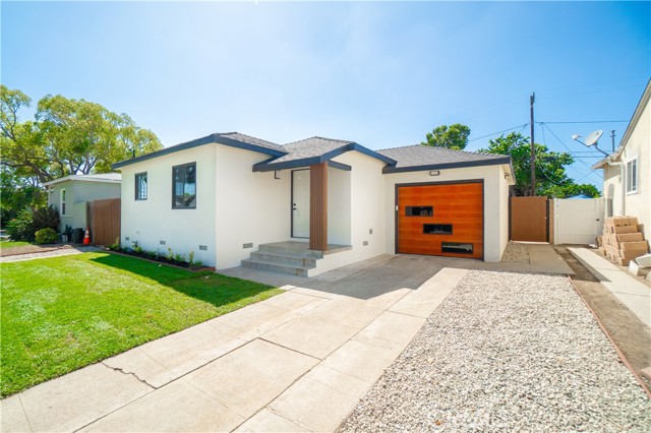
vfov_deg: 77.3
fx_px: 271
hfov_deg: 100.4
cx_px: 326
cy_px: 216
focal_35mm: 15
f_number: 7.1
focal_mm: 10
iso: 320
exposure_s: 1/800
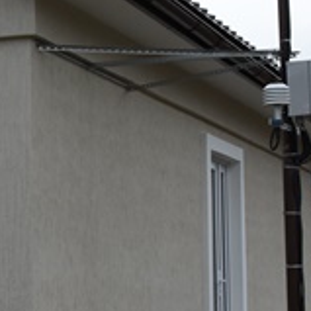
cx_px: -147
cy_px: 126
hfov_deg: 11.9
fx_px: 1433
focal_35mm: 141
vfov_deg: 12.4
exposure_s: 1/400
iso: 500
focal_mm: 22
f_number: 10
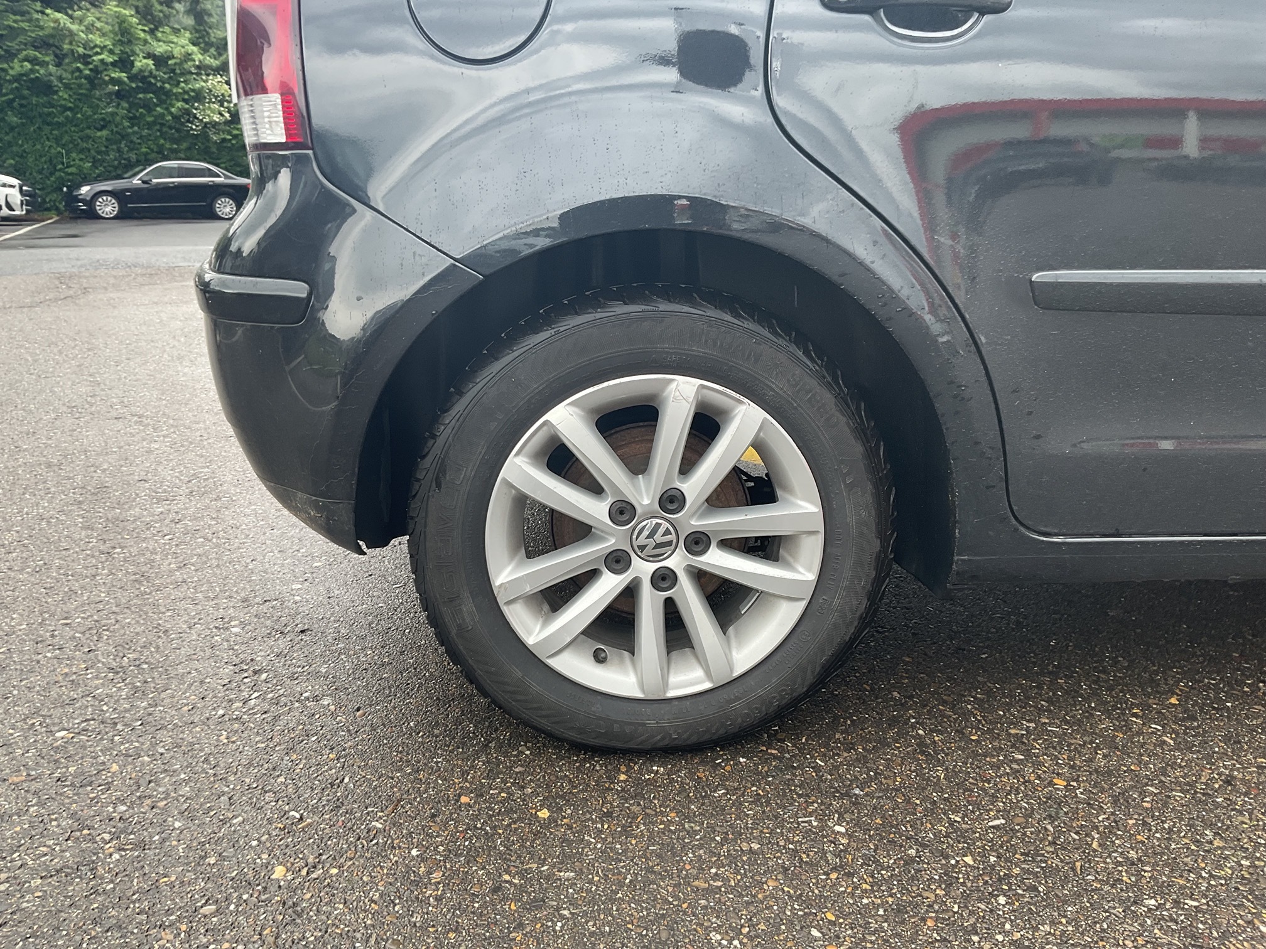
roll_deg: +0.2
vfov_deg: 48.2
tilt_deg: -14.0
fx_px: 1061
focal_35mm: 29
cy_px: 474
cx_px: 633
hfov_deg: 61.7
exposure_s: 1/100
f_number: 1.8
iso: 25
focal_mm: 3
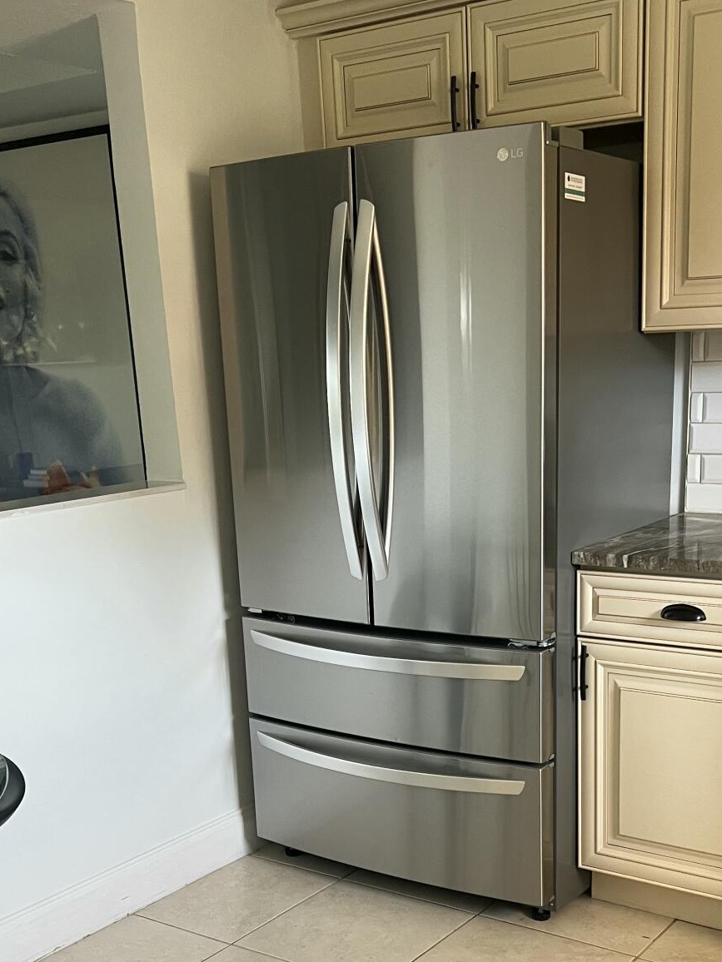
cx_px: 416
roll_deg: +3.4
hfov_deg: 32.1
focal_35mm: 45
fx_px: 1251
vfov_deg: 41.0
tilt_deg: -17.0
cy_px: 705
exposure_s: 1/78
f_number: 1.5
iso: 125
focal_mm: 5.7
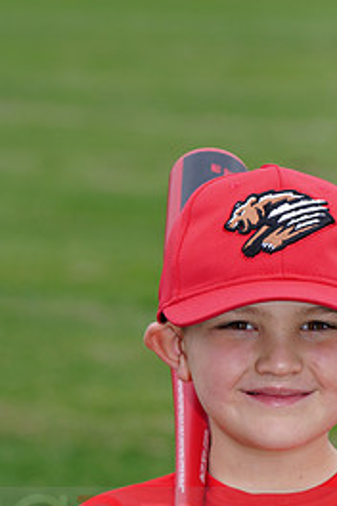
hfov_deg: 3.1
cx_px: 279
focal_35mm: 439
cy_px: 514
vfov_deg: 4.7
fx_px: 6164
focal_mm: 200
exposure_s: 1/250
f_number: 9
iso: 200
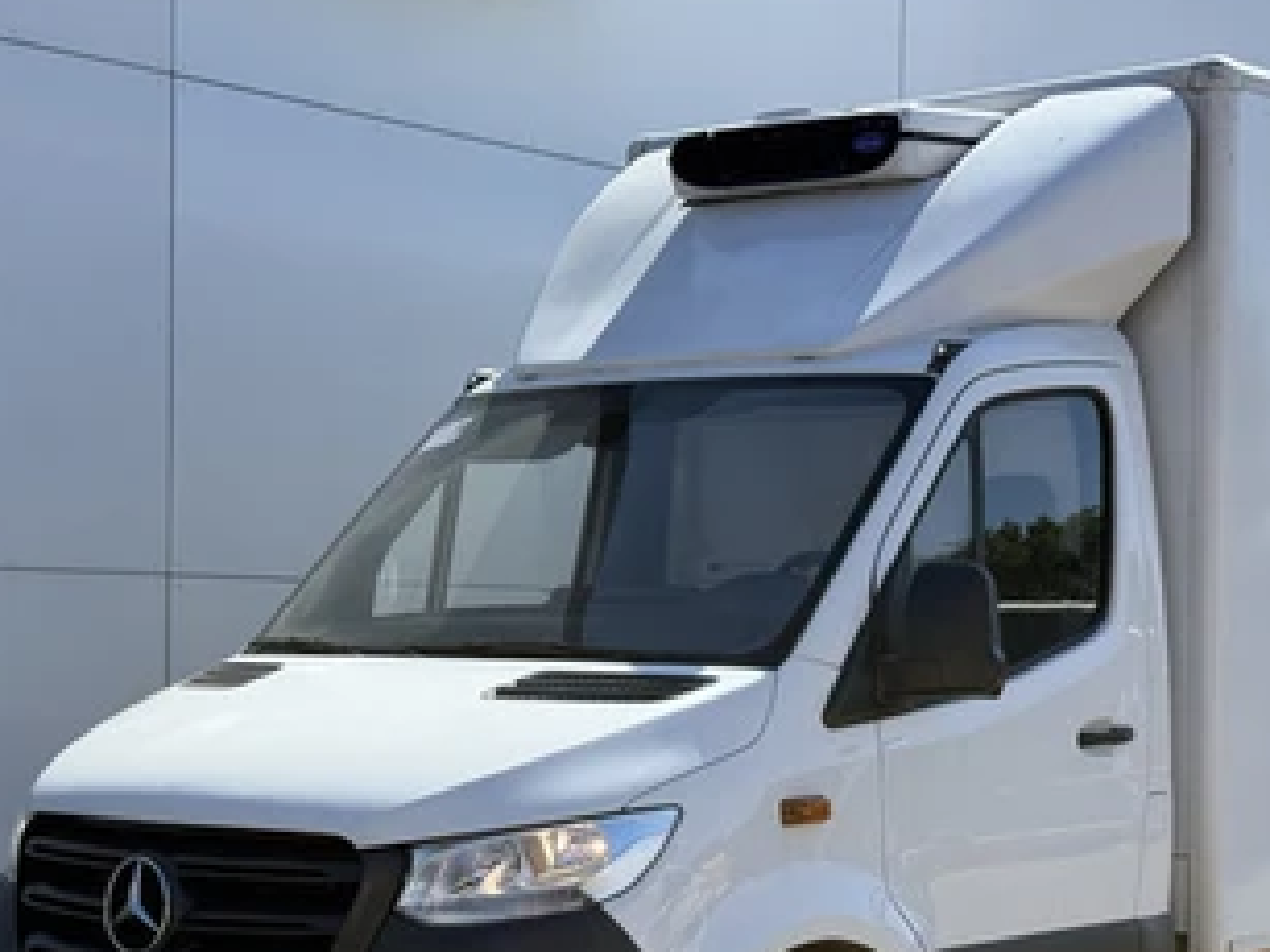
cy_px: 716
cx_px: 885
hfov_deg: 25.8
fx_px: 2751
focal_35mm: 75
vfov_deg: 19.5
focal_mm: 6.76
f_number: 1.78
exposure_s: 1/3891
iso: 80
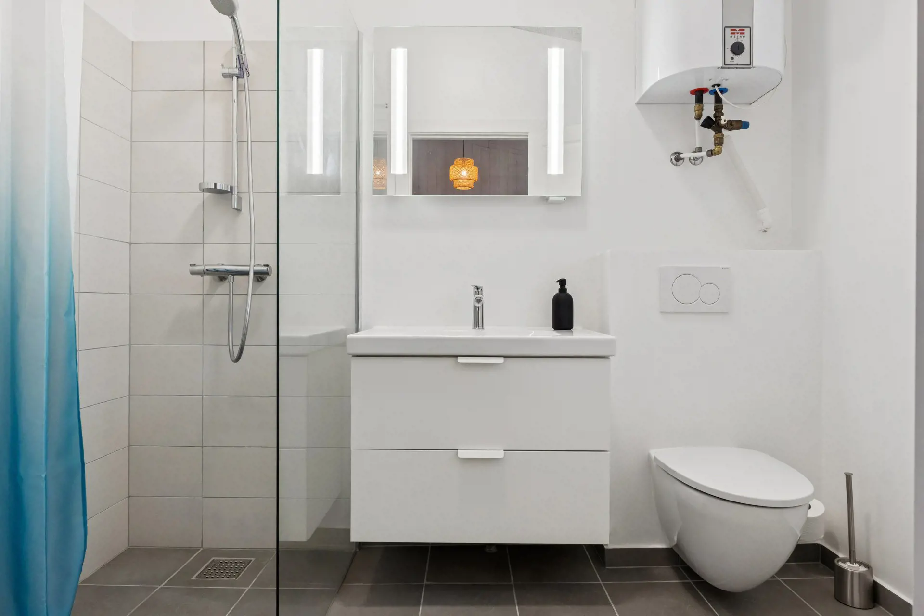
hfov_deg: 77.3
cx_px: 462
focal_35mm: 22
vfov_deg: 56.1
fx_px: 577
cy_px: 308
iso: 200
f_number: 8
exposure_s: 1/20
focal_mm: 15
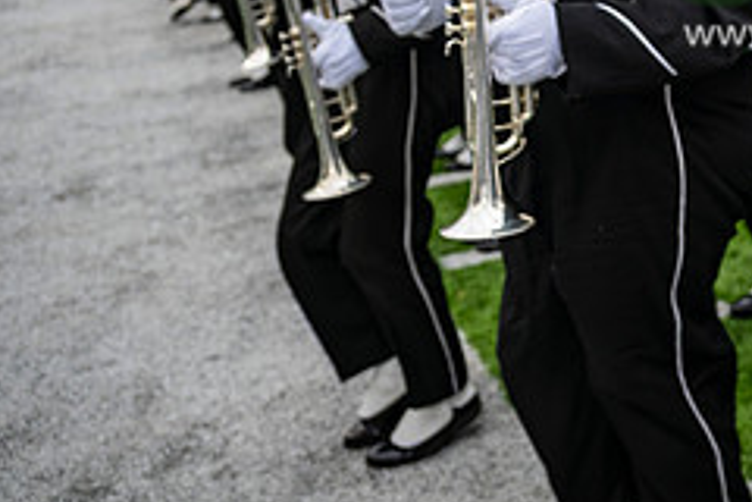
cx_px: 899
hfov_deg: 29.7
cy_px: -77
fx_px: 1211
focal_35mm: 58
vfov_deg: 21.9
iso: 100
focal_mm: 24
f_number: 2.8
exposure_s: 1/500
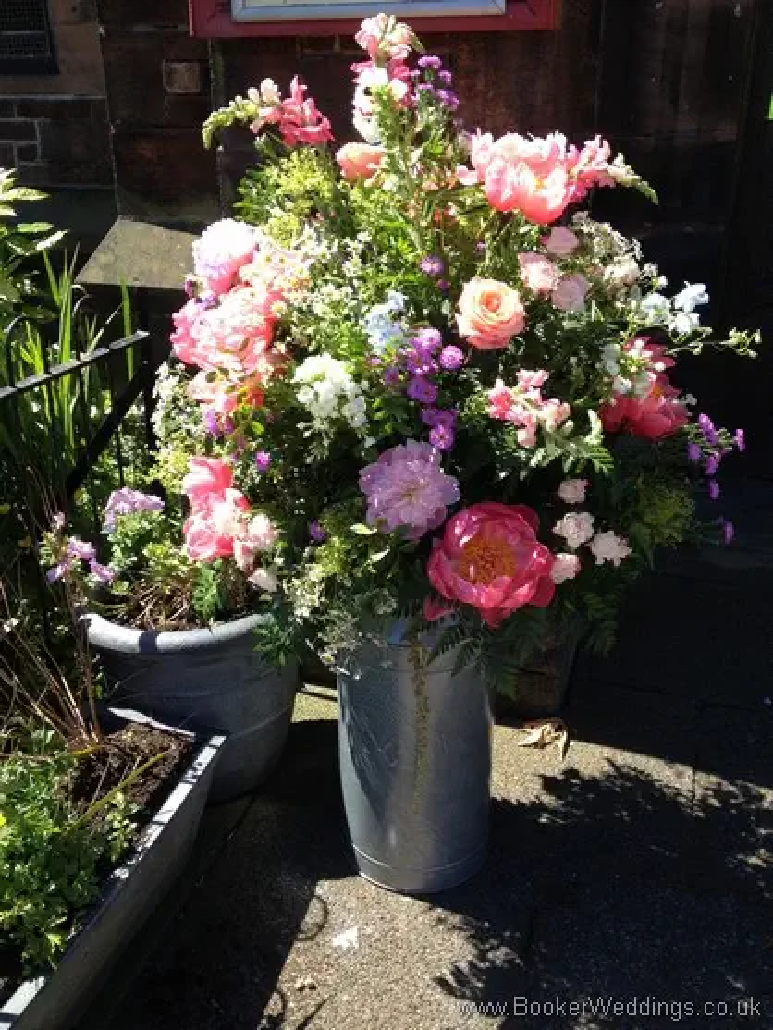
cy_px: 515
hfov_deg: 40.7
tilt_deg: -24.0
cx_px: 386
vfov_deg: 52.6
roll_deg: -0.4
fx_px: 1042
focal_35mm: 35
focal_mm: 4.28
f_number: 2.4
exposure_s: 1/468
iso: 50
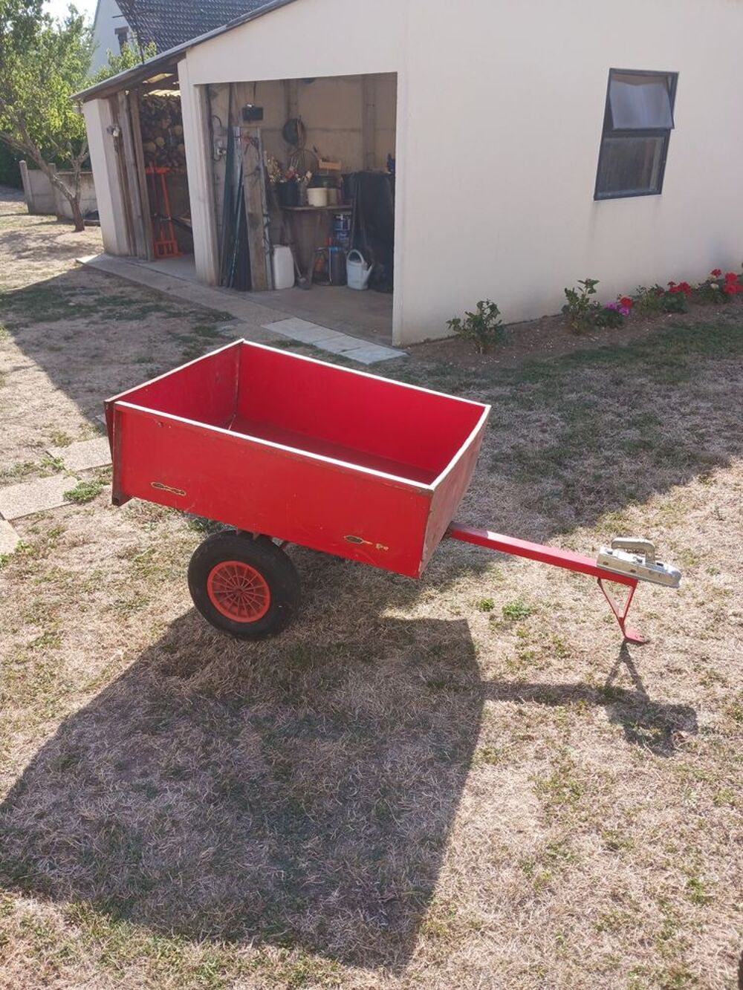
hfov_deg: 51.4
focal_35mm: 27
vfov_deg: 65.3
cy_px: 495
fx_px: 773
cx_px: 372
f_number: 1.8
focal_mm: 4
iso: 20
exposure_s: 1/123
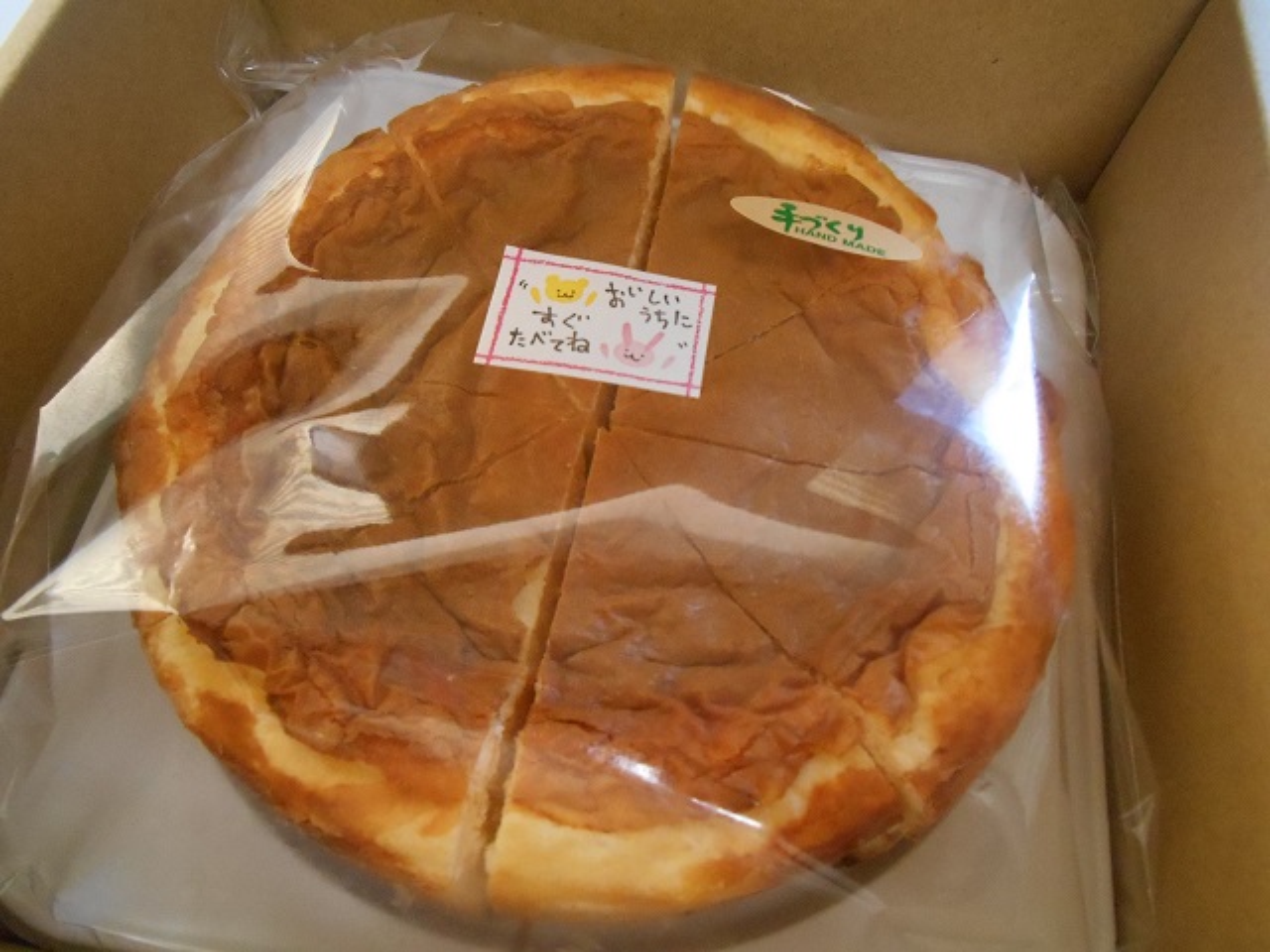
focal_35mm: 26
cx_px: 635
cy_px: 476
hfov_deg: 67.3
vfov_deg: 53.1
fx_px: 954
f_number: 3.4
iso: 800
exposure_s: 1/125
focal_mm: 4.7
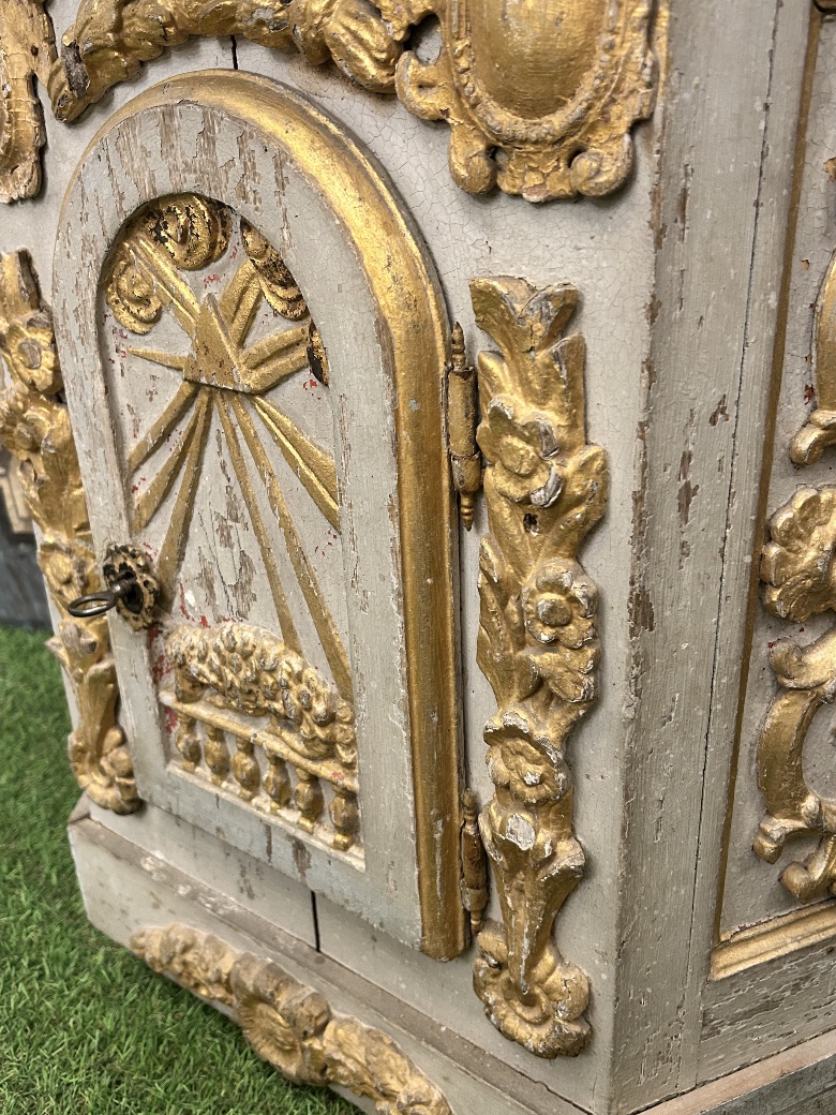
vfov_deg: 59.9
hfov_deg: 46.8
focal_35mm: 30
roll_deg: +2.6
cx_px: 387
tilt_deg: -21.9
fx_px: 966
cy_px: 521
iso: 250
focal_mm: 5.7
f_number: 1.5
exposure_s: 1/50
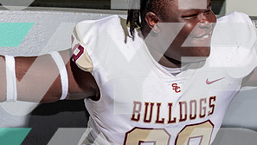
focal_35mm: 116
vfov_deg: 10.4
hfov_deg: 18.4
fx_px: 790
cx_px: 164
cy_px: 69
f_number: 6.3
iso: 640
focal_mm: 52
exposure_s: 1/250
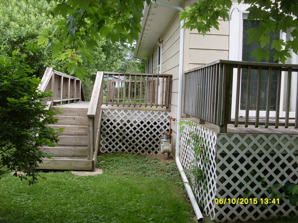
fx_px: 327
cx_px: 149
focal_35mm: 38
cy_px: 112
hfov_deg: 49.0
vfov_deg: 37.7
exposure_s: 1/350
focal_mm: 6.3
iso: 80
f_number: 2.8
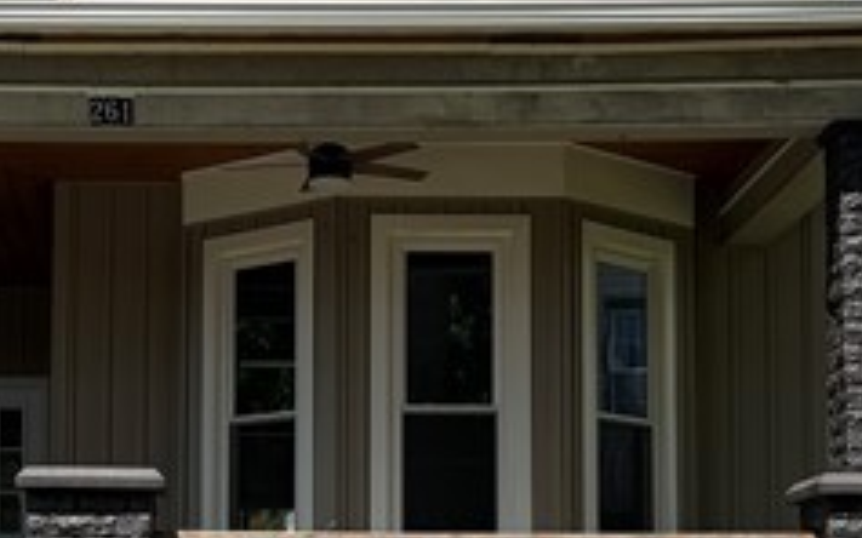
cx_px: 211
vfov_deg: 11.8
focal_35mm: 110
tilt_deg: +5.1
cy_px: 451
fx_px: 2584
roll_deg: +0.0
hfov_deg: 18.8
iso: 80
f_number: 1.78
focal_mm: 6.76
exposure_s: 1/3145
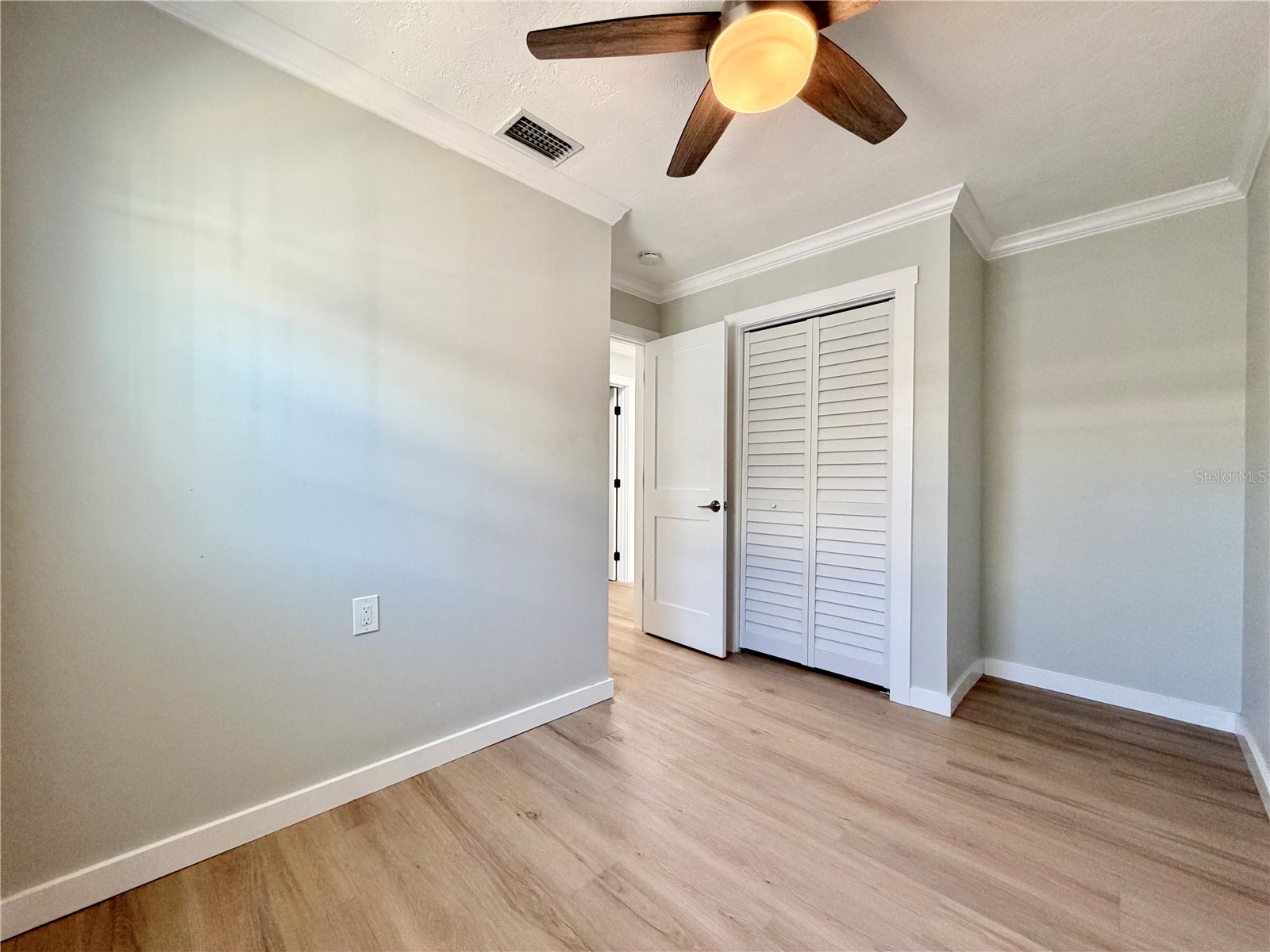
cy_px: 476
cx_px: 635
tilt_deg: +0.1
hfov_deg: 102.1
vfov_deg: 85.7
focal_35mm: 14
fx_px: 514
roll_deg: -0.1
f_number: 2.2
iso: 200
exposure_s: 1/60
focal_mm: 2.22
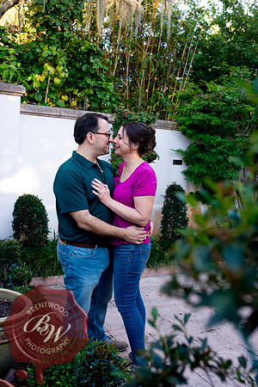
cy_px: 194
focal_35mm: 35
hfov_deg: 37.9
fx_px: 376
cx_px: 129
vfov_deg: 54.4
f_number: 4.5
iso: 125
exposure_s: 1/40
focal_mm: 35
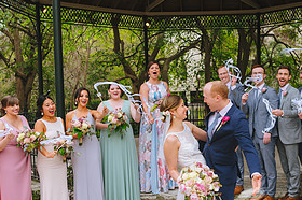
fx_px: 469
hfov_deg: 35.3
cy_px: 127
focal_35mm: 56
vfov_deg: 24.1
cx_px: 202
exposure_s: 1/1600
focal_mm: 27
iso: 400
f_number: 2.8
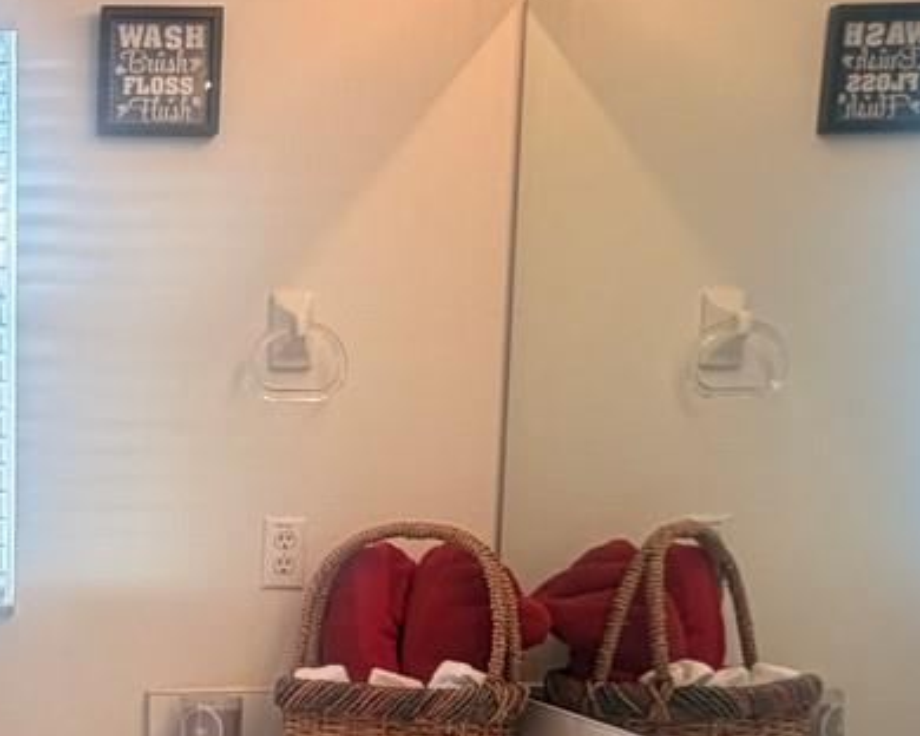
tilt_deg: -7.4
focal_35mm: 56
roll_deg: +0.7
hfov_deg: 30.3
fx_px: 1525
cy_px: 682
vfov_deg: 26.1
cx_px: -75
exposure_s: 1/60
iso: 200
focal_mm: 2.22
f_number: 2.2
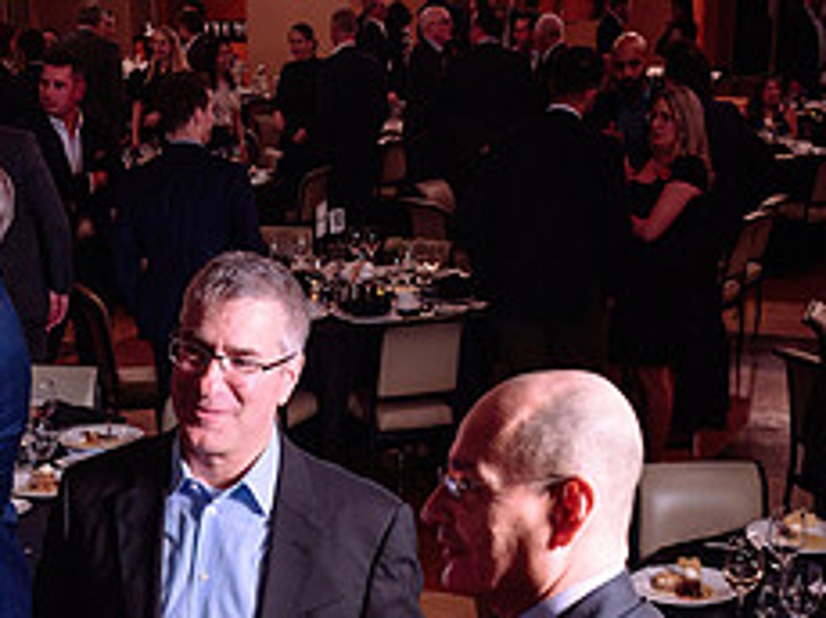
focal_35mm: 73
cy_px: 606
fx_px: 1740
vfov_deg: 19.6
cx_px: 288
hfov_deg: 26.6
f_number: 4
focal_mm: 27.5
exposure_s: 1/60
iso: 1250
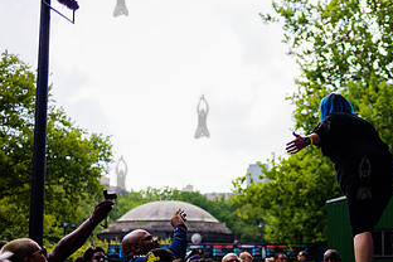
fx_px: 710
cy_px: 177
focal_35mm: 65
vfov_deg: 20.8
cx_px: 364
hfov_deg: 29.5
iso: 200
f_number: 2
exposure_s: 1/4000
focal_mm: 35
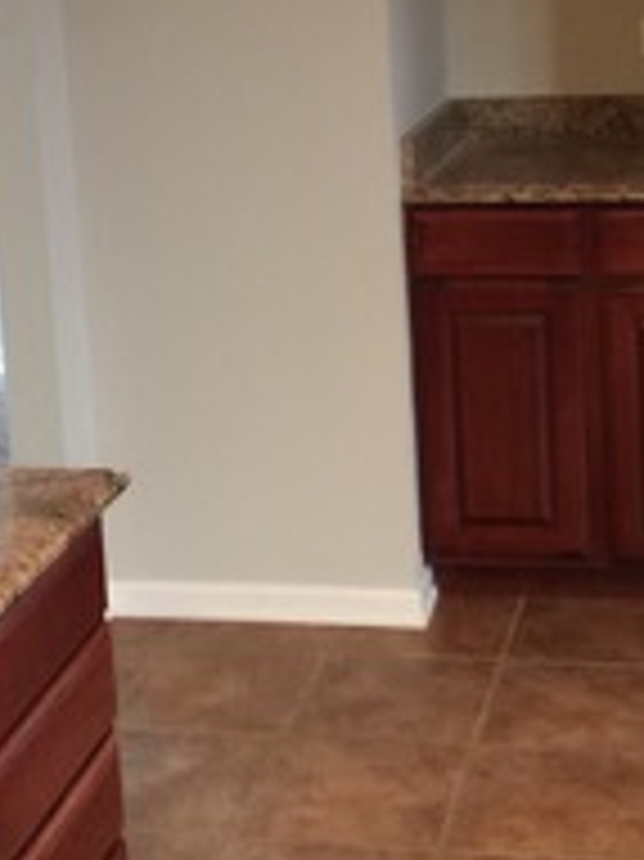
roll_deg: +2.4
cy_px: 176
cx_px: 419
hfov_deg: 20.1
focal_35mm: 73
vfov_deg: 26.2
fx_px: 1813
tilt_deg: -8.4
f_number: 2.2
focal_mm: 4.15
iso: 80
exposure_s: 1/4
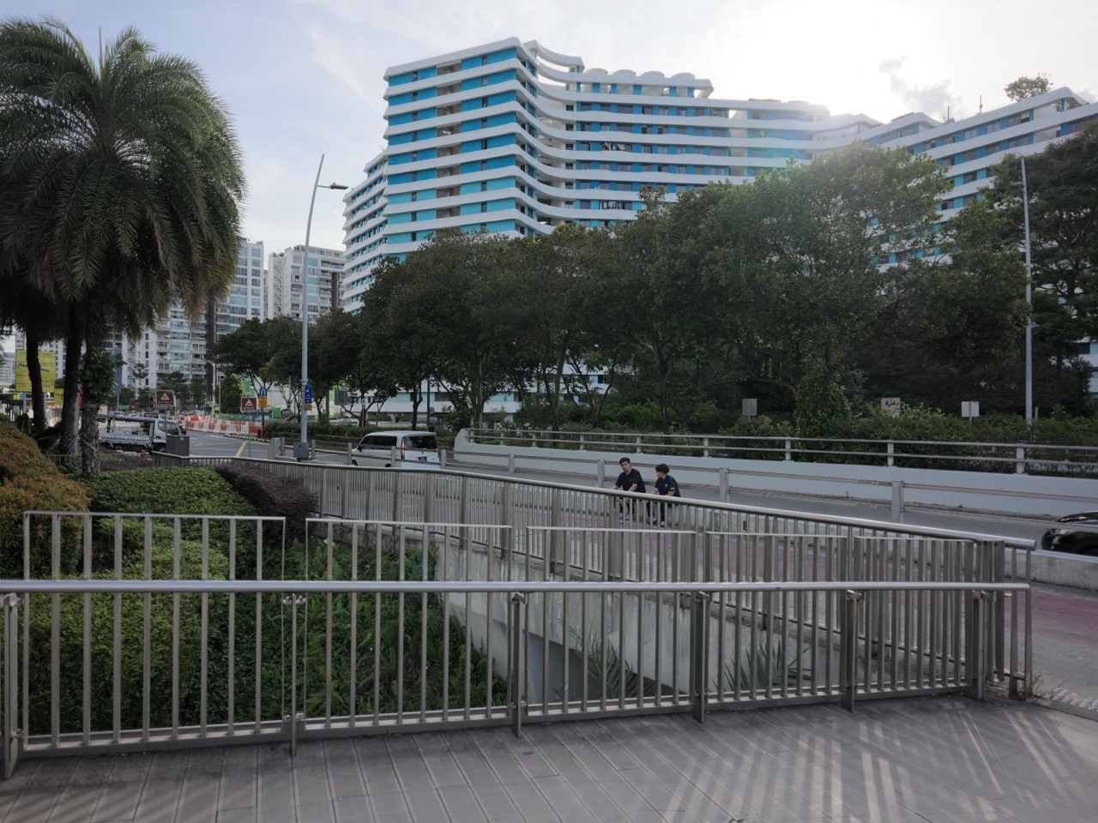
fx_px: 698
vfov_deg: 61.1
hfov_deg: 76.4
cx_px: 549
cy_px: 412
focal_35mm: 22
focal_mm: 28
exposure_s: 1/750
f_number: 4
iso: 400
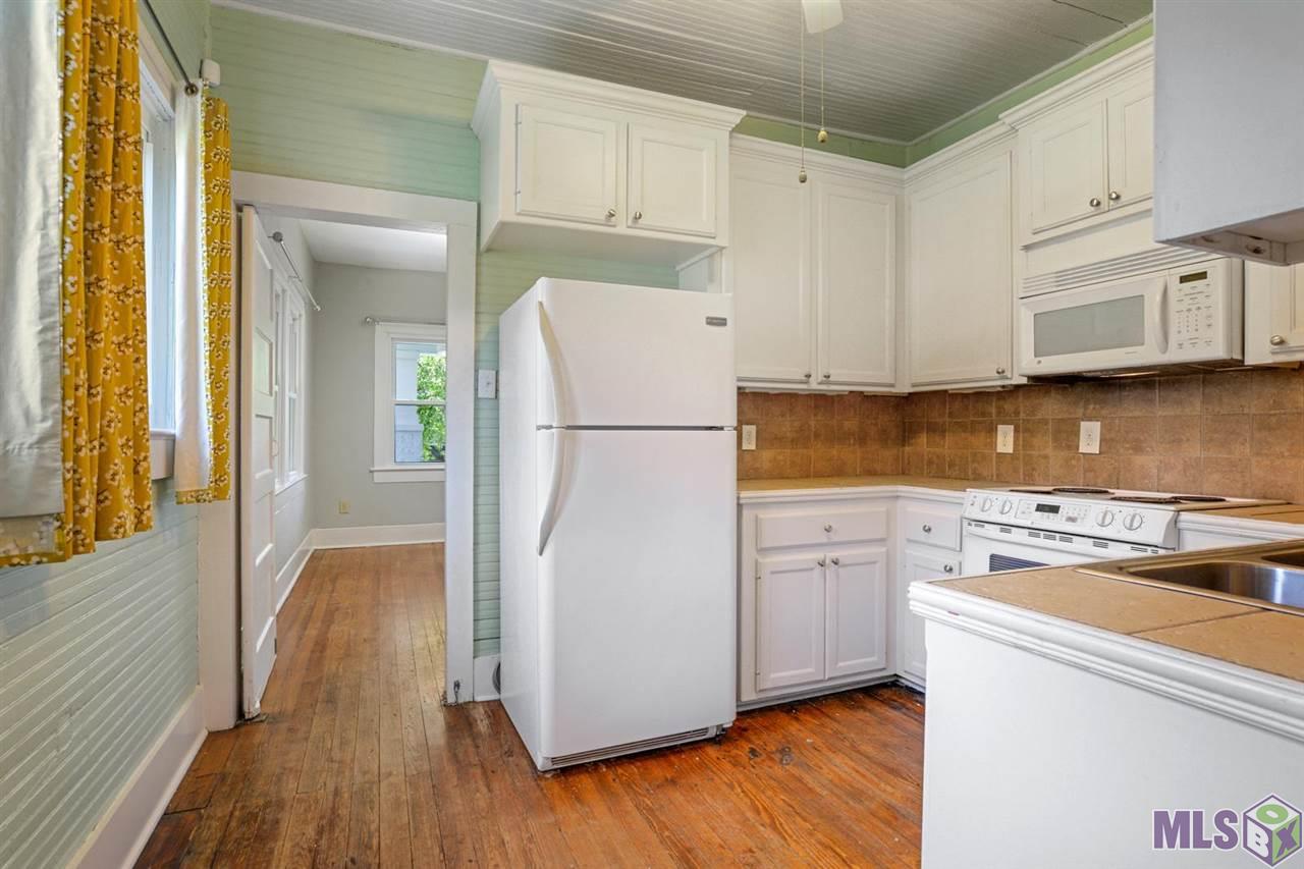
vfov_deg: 67.4
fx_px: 652
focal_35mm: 18
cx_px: 652
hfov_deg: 90.0
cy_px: 434
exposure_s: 1/10
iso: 800
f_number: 11
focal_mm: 18
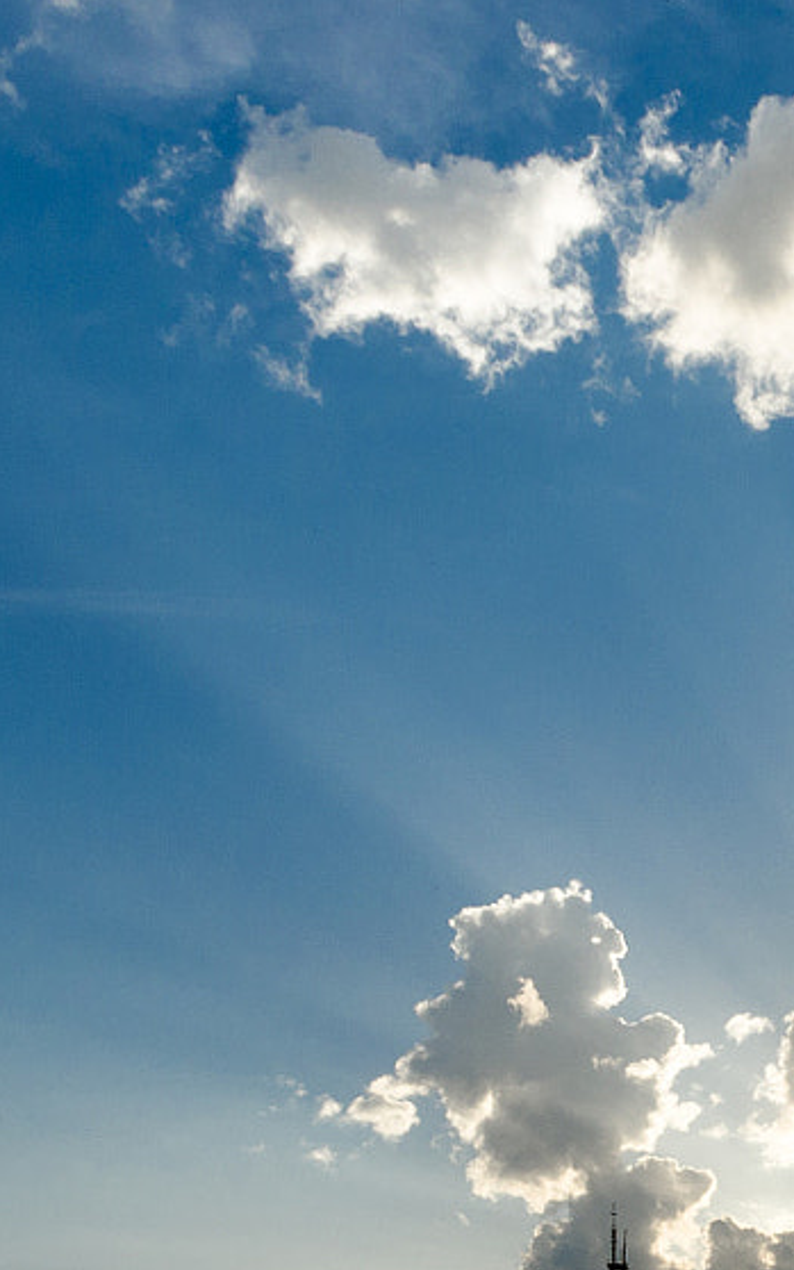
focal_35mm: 70
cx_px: 1249
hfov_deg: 16.6
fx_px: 2422
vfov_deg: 29.3
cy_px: 711
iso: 100
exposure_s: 1/250
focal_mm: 16
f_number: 11
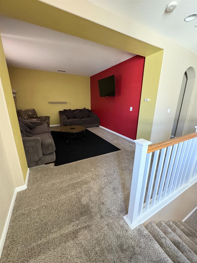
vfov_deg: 102.1
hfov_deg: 85.7
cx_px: 98
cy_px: 132
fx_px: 106
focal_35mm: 14
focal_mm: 2.22
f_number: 2.2
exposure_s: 1/40
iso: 1000
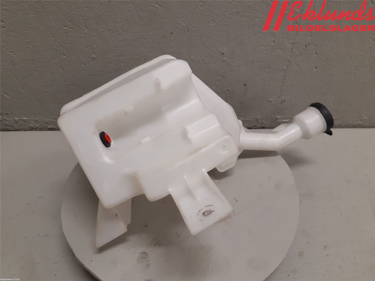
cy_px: 140
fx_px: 282
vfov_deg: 53.1
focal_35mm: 26
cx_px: 188
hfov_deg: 67.3
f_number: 1.7
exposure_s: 1/50
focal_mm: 3.93
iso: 80
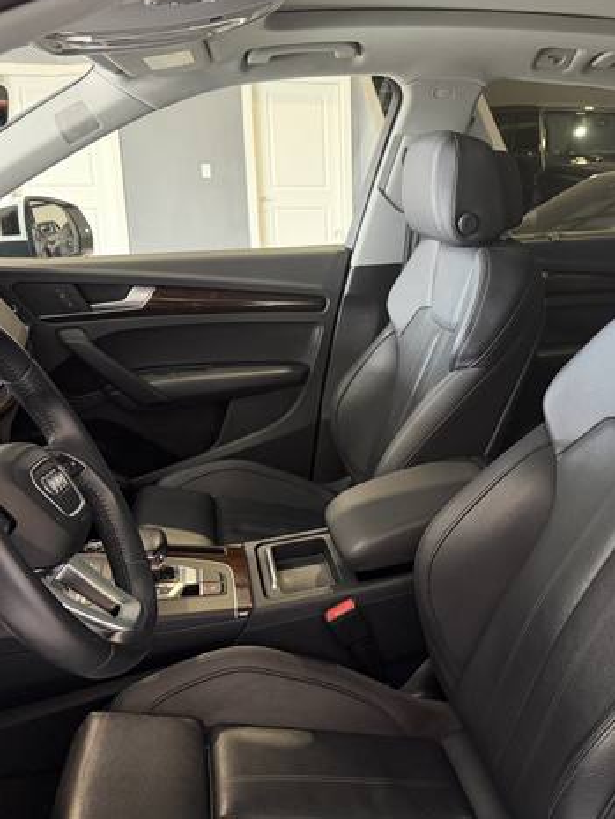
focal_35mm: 33
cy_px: 410
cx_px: 421
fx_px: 781
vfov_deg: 55.3
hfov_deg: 42.3
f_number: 1.78
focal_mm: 6.76
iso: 320
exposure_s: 1/60
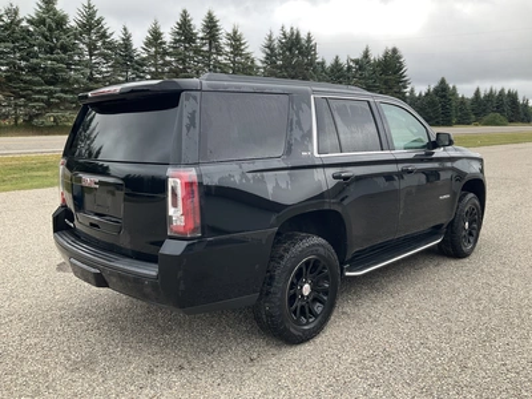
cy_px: 200
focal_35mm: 29
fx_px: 446
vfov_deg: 48.2
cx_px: 266
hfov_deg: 61.7
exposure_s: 1/227
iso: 25
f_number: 1.8
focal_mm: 3
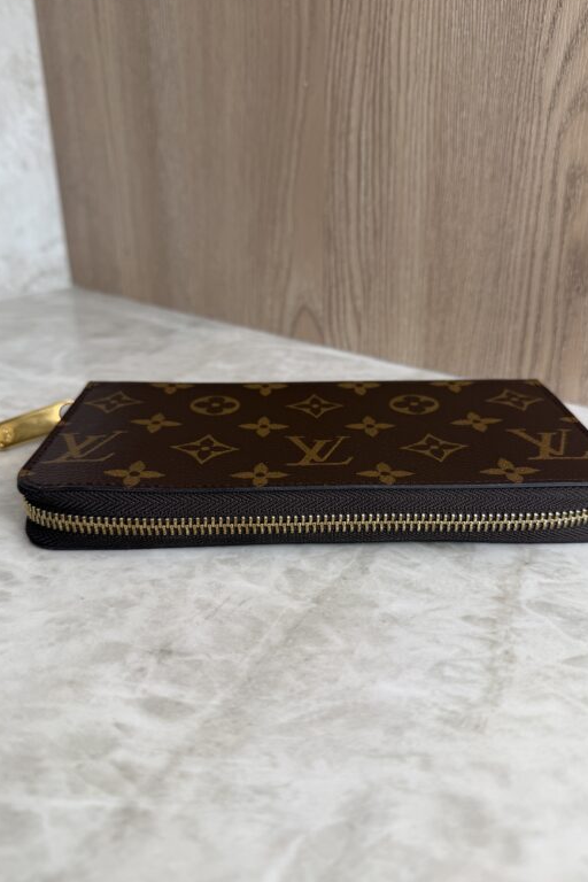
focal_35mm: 26
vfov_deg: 69.4
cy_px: 442
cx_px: 301
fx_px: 637
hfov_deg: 49.5
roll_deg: -0.1
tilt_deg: -24.4
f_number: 1.78
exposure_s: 1/136
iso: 50
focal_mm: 6.76
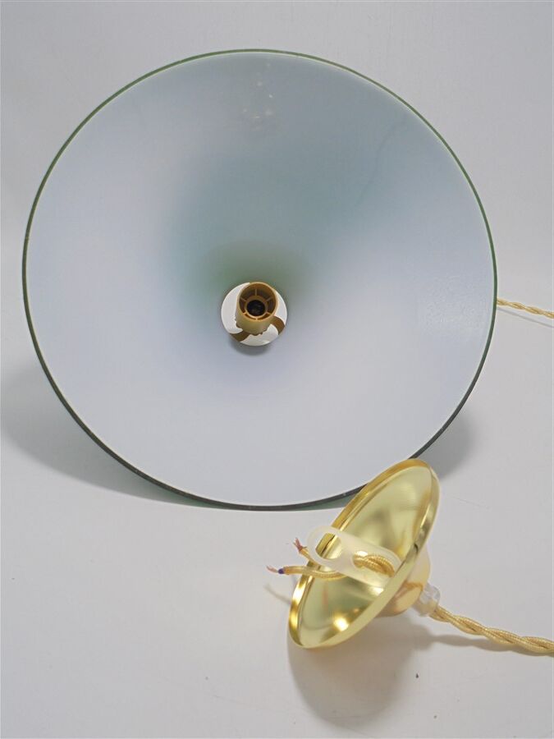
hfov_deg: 48.2
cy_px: 370
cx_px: 277
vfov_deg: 61.7
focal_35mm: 29
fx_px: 619
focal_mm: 5.3
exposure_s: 1/100
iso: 100
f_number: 3.7
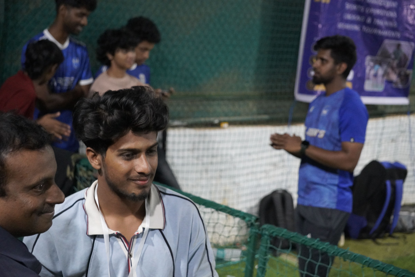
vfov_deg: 16.6
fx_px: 952
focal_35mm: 82
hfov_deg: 24.6
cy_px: 138
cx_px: 208
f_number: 4.5
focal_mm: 55
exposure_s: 1/200
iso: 5000
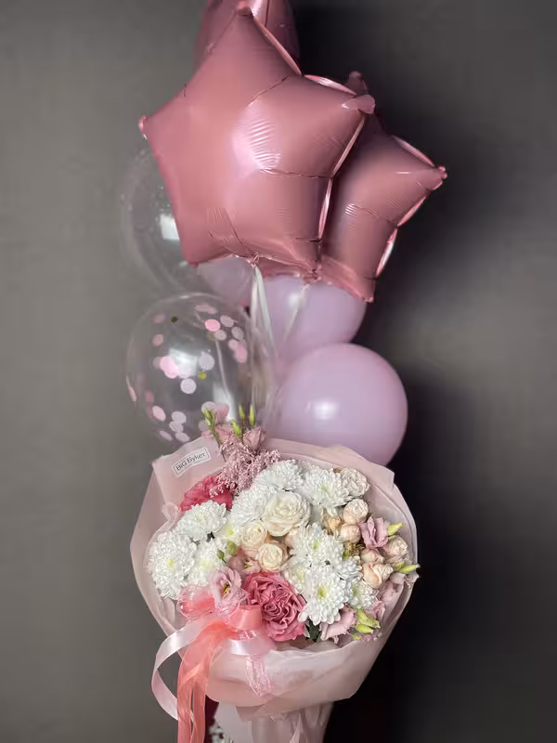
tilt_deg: -5.6
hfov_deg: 53.1
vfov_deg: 67.3
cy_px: 372
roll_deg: +0.6
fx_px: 558
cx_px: 278
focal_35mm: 26
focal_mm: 4.2
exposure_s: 1/100
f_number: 1.6
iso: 100
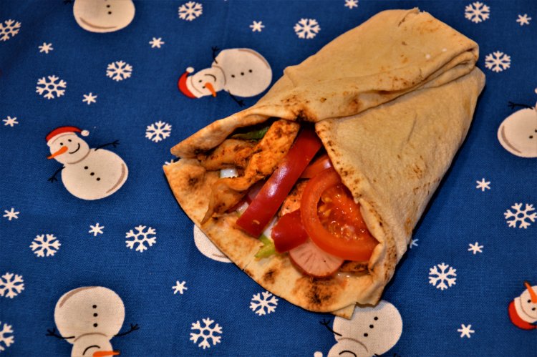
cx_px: 268
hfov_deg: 18.2
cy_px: 178
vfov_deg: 12.2
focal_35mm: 112
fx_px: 1677
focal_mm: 75
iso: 100
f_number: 5.3
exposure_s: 1
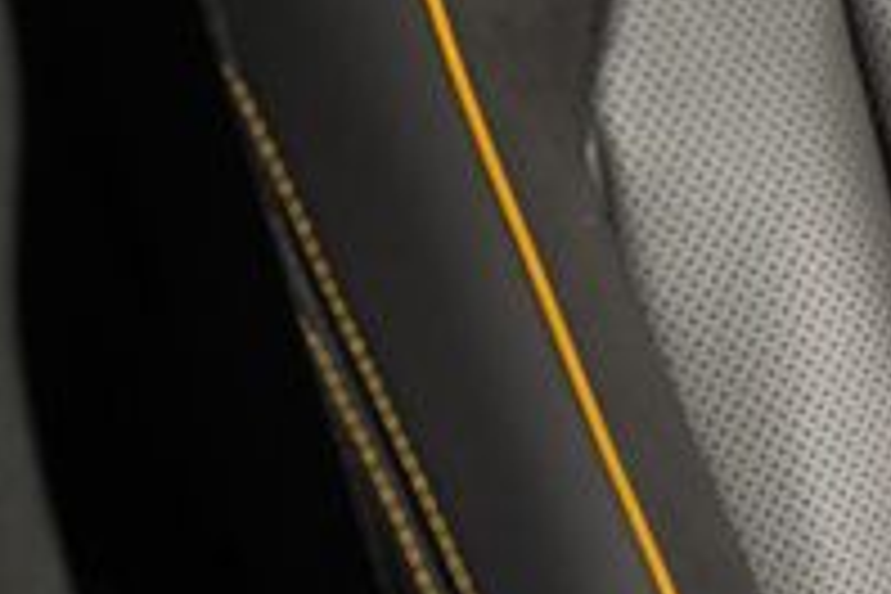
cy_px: 1528
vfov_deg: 9.5
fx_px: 3069
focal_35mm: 124
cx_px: 1760
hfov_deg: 14.0
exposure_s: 1/50
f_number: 3.2
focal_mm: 24
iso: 200
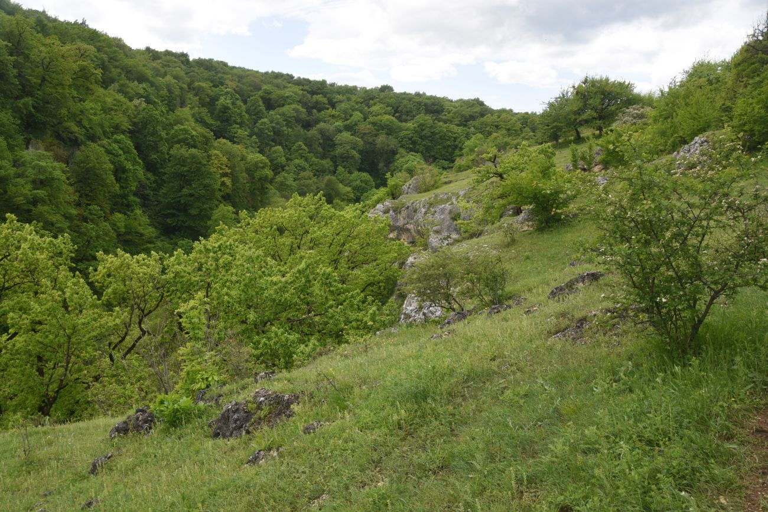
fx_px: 661
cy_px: 256
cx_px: 384
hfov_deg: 60.3
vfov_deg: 42.3
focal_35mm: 31
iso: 800
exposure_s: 1/400
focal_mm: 31
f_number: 13
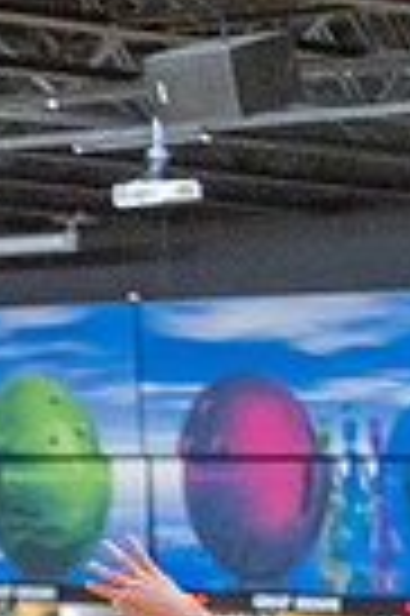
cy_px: 994
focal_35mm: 230
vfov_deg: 8.7
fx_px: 3939
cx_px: 171
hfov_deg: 6.0
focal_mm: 70
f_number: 2.8
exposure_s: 1/800
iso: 4000
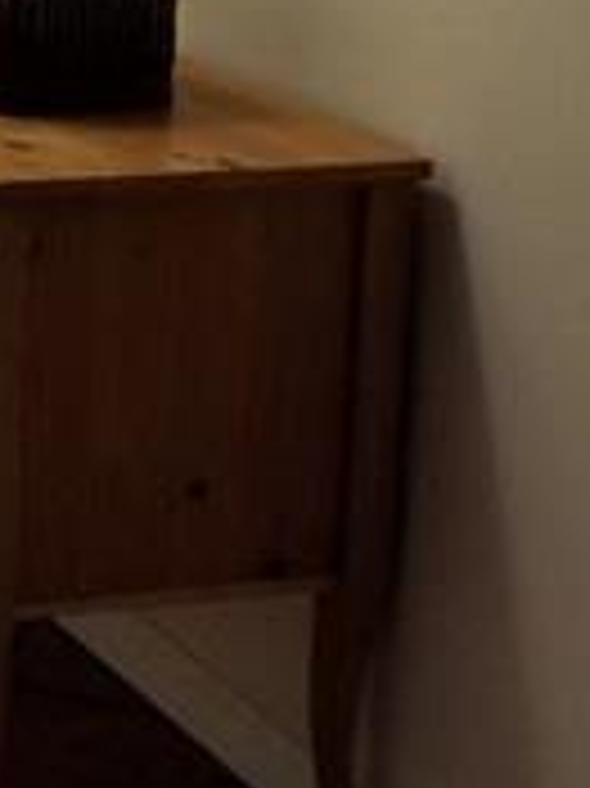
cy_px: -135
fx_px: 2594
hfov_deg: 11.9
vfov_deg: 16.6
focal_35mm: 114
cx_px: -491
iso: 160
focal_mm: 4.25
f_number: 1.7
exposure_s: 1/40
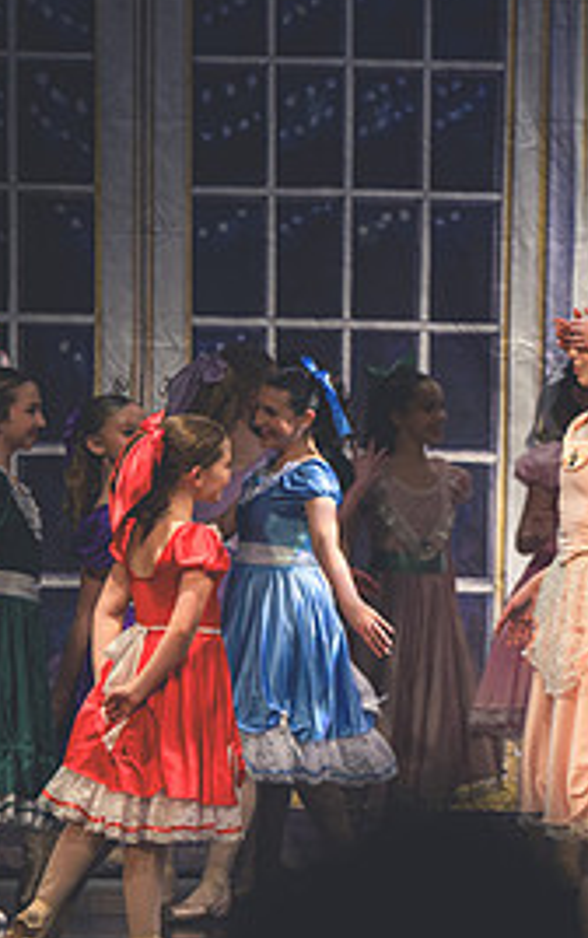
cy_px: 649
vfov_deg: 4.8
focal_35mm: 441
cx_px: 962
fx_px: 11283
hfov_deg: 3.0
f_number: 2.8
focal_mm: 200
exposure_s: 1/400
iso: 1800
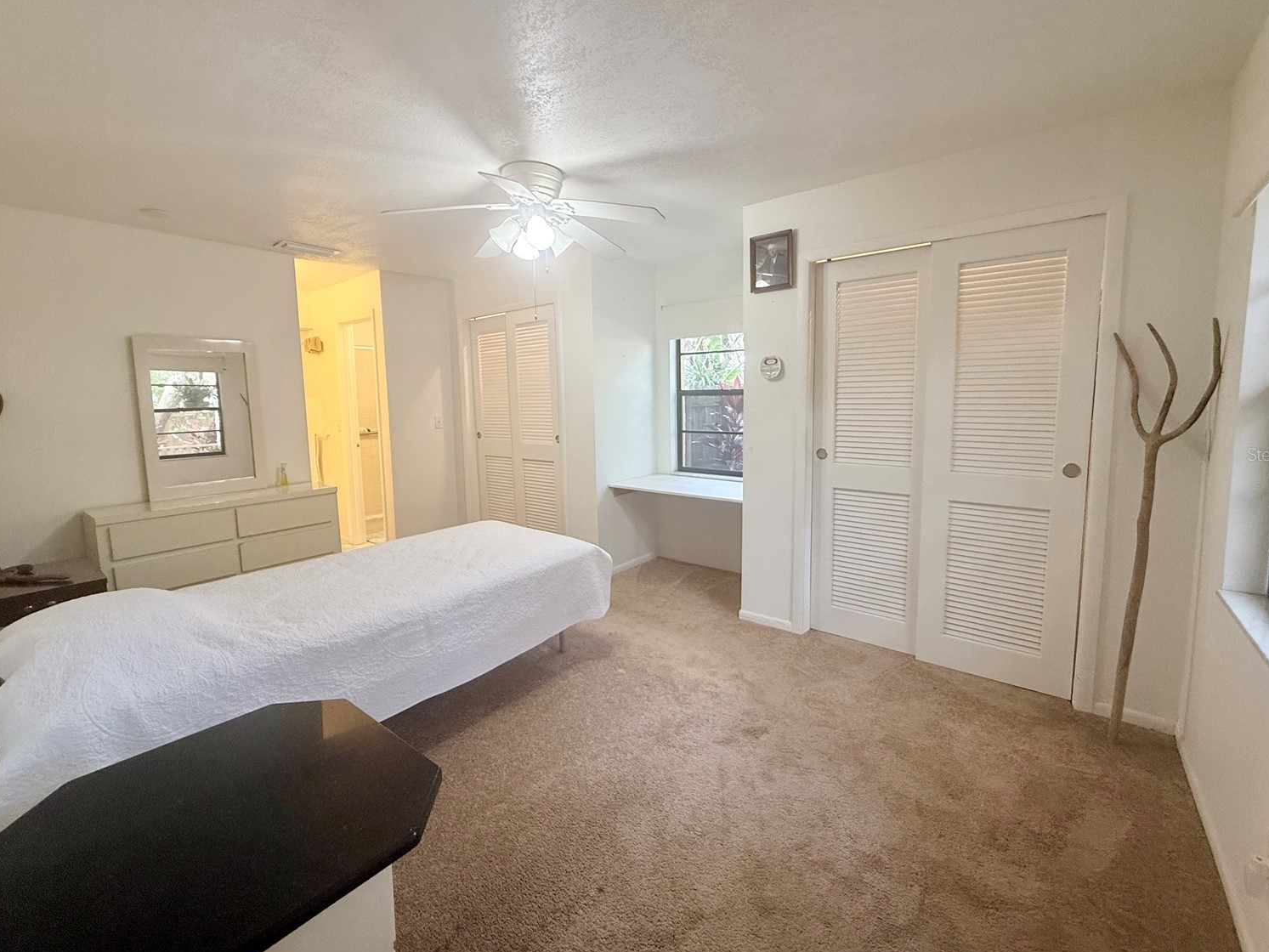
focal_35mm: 15
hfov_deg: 98.2
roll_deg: +0.8
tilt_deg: -5.7
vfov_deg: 81.7
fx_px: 550
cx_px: 648
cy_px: 454
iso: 200
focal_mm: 2.22
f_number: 2.2
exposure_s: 1/60
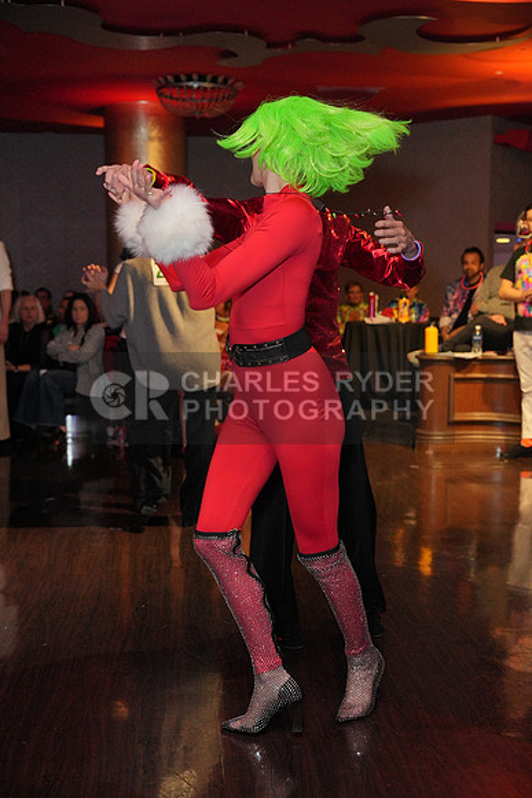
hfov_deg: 29.9
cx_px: 266
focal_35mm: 45
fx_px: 997
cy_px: 399
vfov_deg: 43.6
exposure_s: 1/200
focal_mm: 45
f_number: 4
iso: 4000
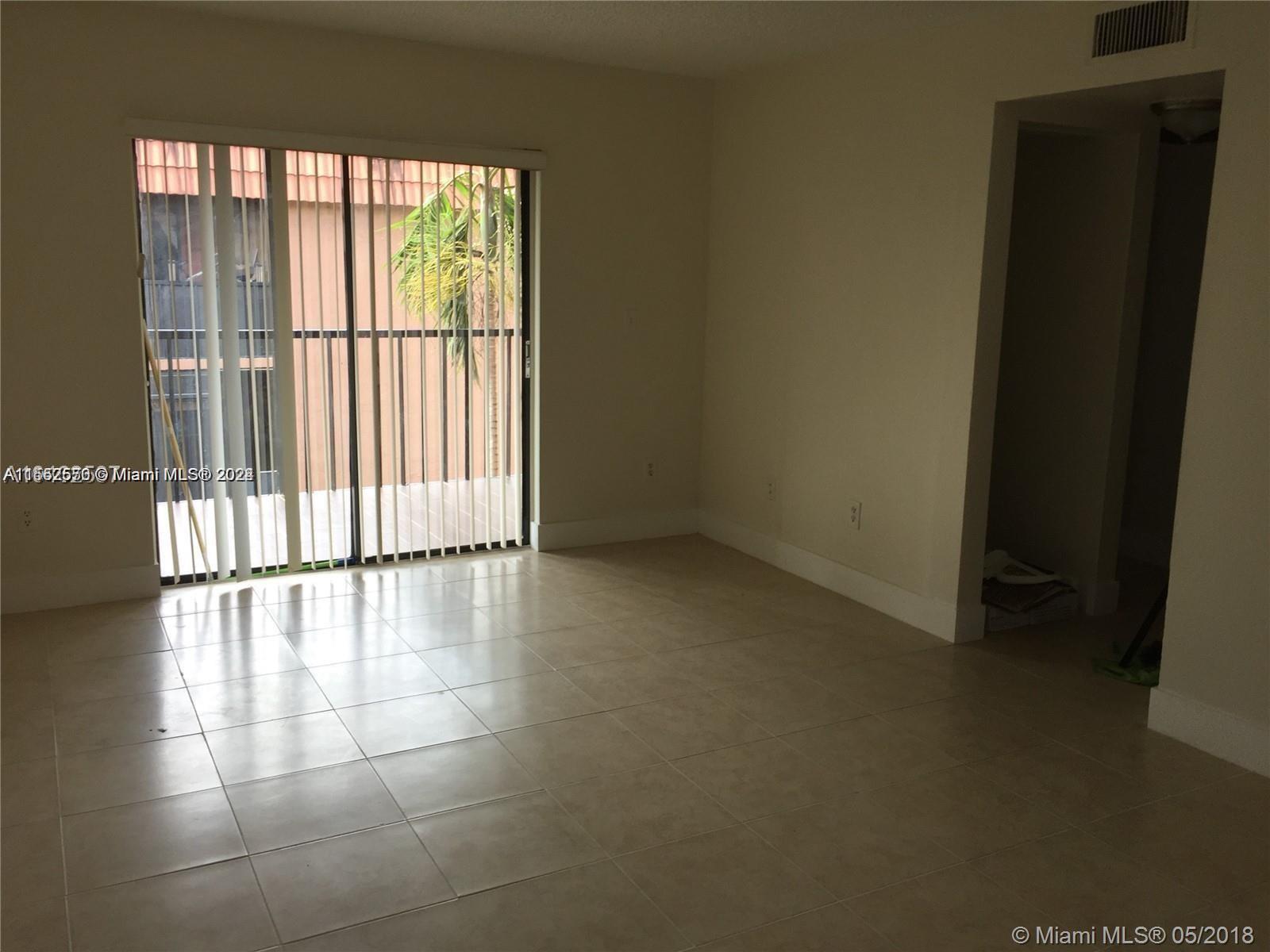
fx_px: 1064
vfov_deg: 48.2
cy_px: 476
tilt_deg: -9.7
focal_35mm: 29
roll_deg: -0.8
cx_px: 635
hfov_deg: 61.7
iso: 40
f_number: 2.2
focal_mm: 4.15
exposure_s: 1/120
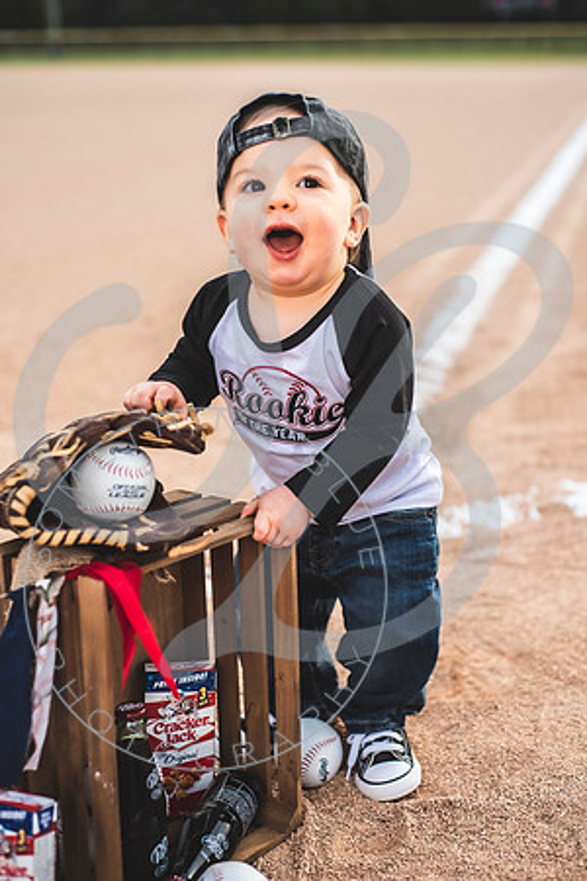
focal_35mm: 50
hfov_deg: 27.0
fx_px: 1223
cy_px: 440
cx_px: 294
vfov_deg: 39.6
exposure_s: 1/400
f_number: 2.8
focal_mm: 50
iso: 100
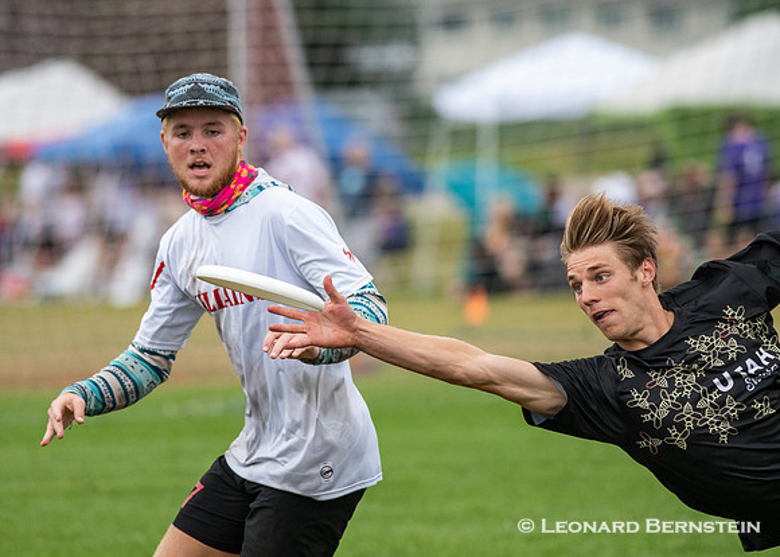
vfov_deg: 2.8
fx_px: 11240
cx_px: 330
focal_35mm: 507
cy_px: 257
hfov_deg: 4.0
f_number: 5
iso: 1600
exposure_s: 1/2500
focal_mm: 300
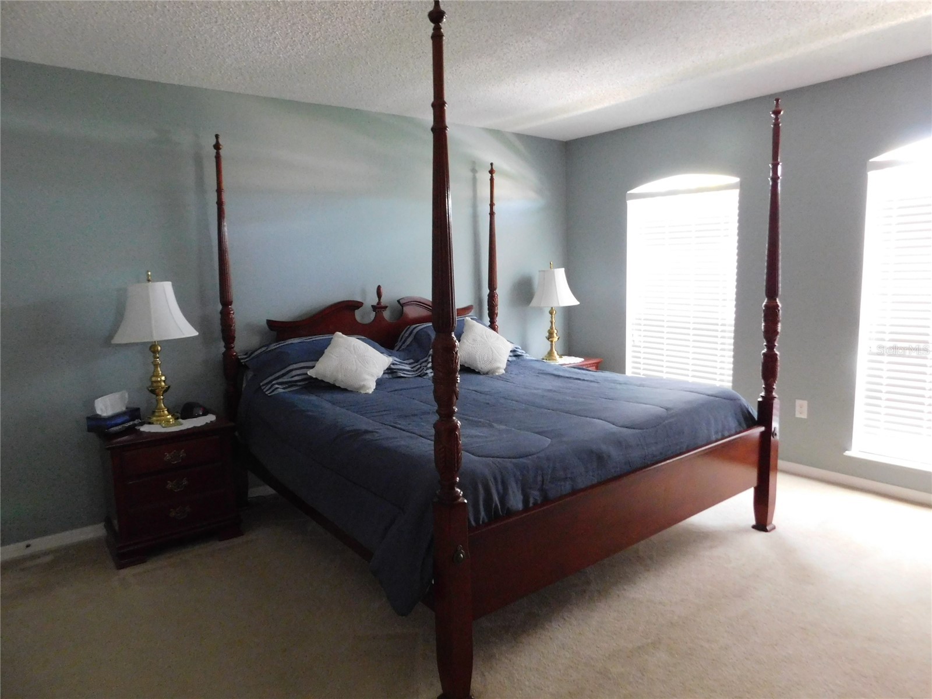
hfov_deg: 73.9
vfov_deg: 58.9
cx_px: 466
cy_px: 350
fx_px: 619
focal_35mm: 23
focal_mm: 4
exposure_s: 1/15
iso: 800
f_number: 3
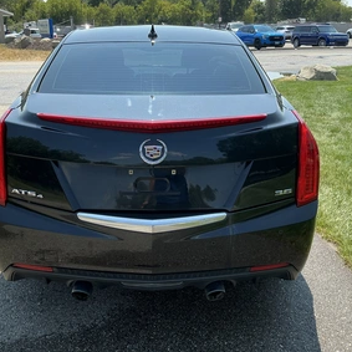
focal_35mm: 35
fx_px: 403
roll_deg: +2.2
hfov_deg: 47.1
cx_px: 157
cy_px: 168
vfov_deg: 47.2
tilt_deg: -19.6
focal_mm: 3
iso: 25
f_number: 1.8
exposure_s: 1/898
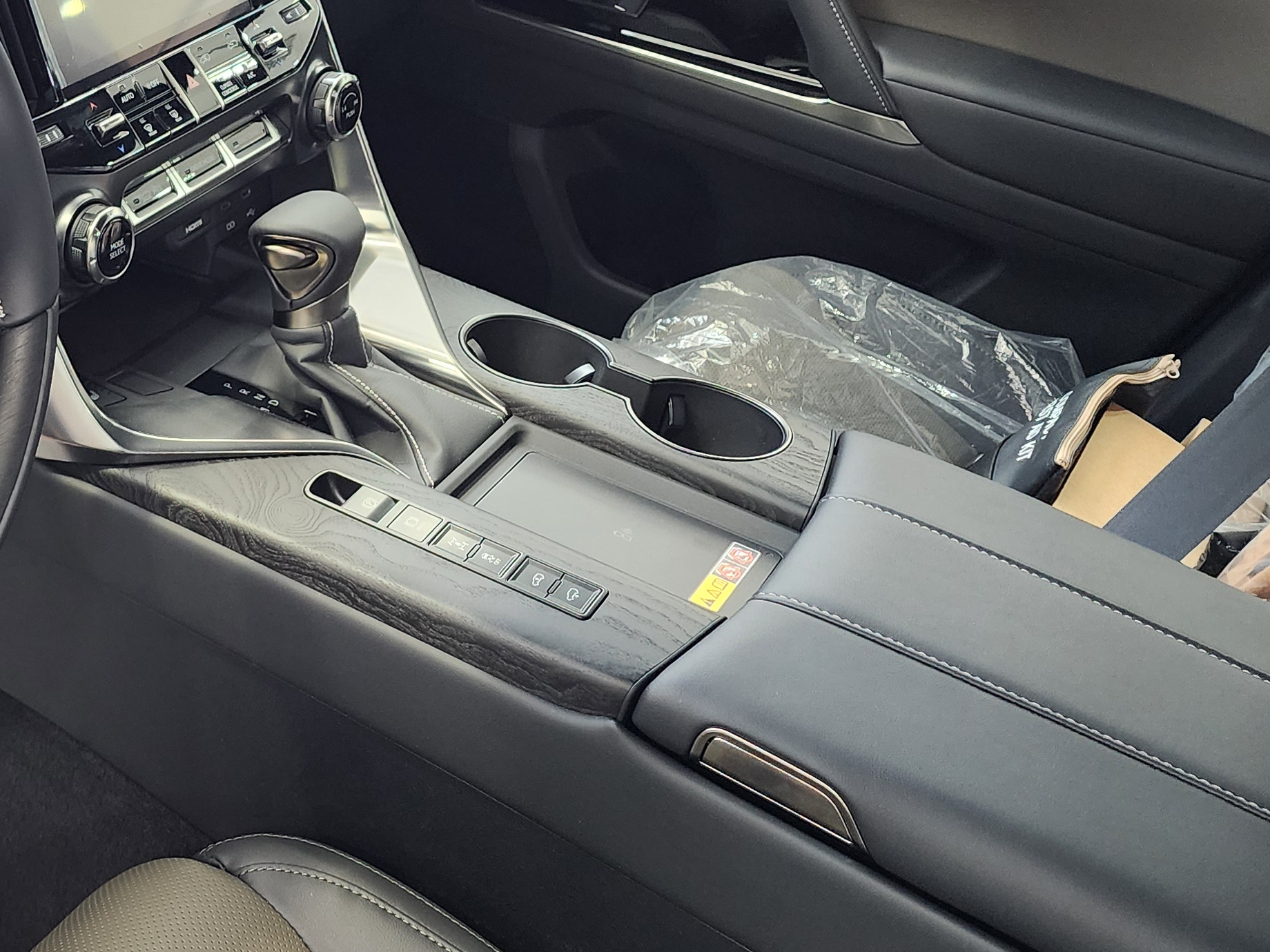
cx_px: 146
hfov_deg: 36.0
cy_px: 379
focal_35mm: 50
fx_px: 1834
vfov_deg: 29.0
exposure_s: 1/100
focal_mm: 6.4
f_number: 1.8
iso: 400
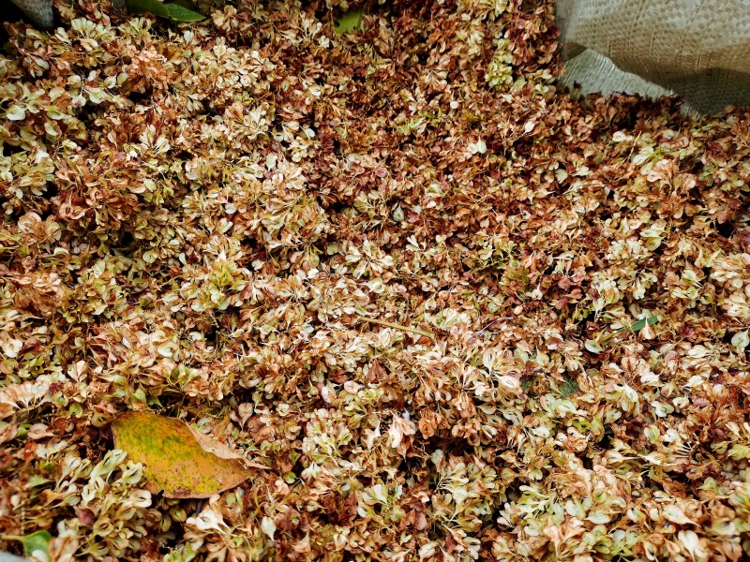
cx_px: 375
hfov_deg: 65.3
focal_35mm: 27
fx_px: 585
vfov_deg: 51.4
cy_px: 281
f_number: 1.8
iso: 50
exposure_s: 1/439
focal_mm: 5.58
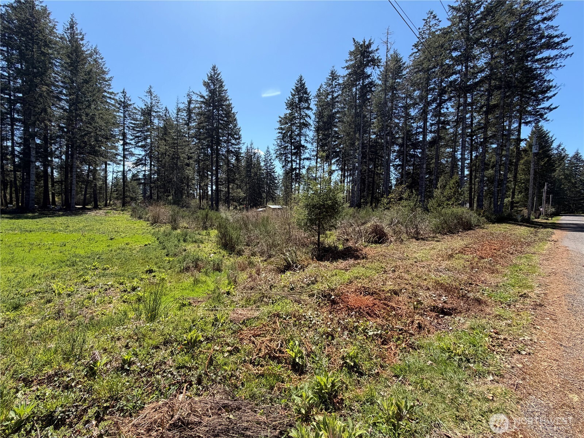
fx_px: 236
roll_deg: -2.3
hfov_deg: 102.1
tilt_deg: -3.7
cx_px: 292
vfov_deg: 85.7
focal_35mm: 14
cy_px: 219
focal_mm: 2.22
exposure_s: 1/709
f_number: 2.2
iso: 40
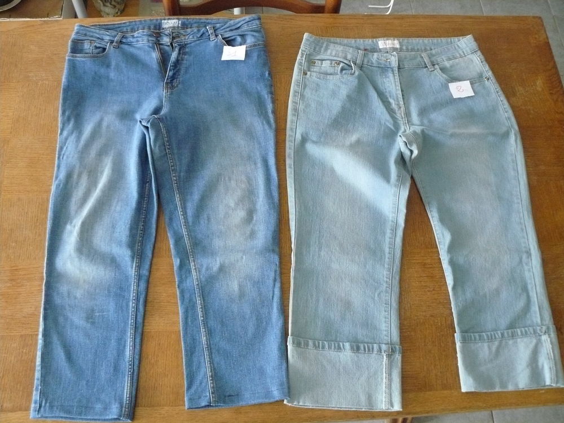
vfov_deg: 39.7
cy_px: 212
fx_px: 587
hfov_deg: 51.4
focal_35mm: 36
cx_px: 282
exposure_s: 1/30
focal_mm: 6
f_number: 2.8
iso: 400
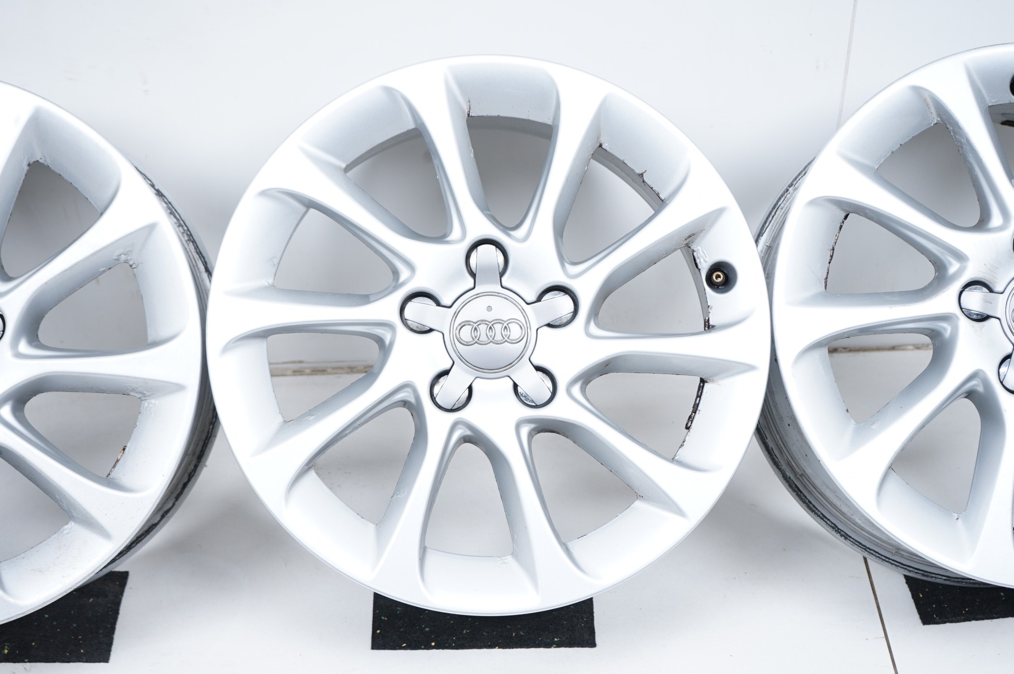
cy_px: 337
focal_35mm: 62
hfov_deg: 32.4
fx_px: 1745
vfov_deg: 21.9
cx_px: 507
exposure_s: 1/125
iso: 250
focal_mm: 62
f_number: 7.1
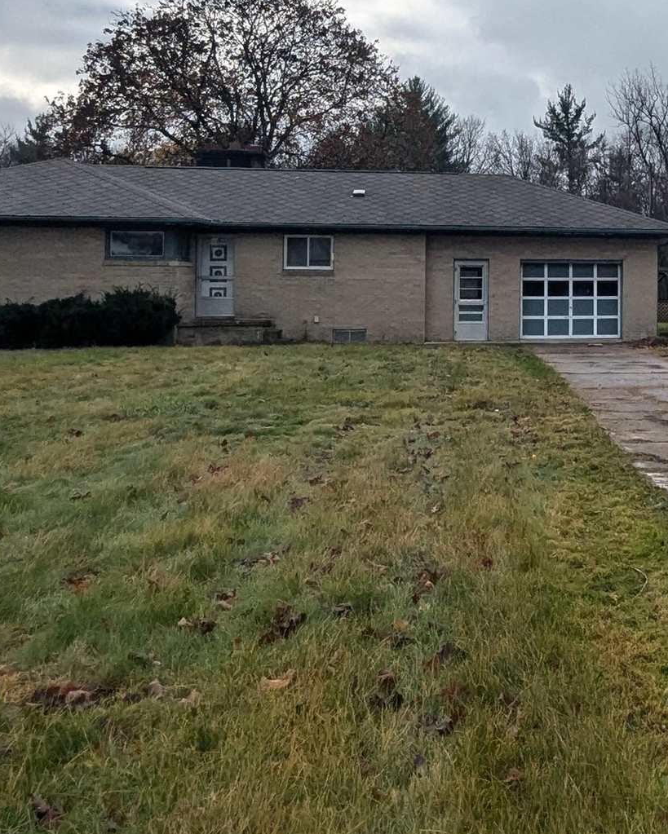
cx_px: 644
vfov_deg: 46.8
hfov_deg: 35.9
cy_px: 245
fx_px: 939
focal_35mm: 38
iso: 48
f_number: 2.2
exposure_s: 1/1027
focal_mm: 1.95
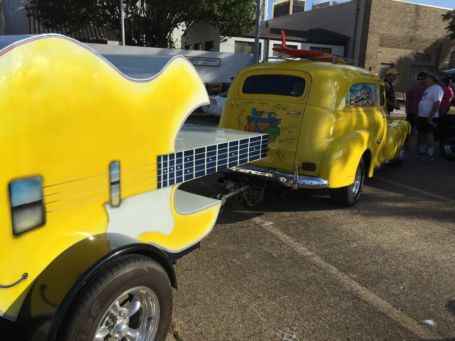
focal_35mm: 29
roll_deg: -1.8
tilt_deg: -11.1
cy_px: 170
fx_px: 381
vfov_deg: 48.2
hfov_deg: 61.7
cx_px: 228
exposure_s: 1/3049
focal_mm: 4.15
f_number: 2.2
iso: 32
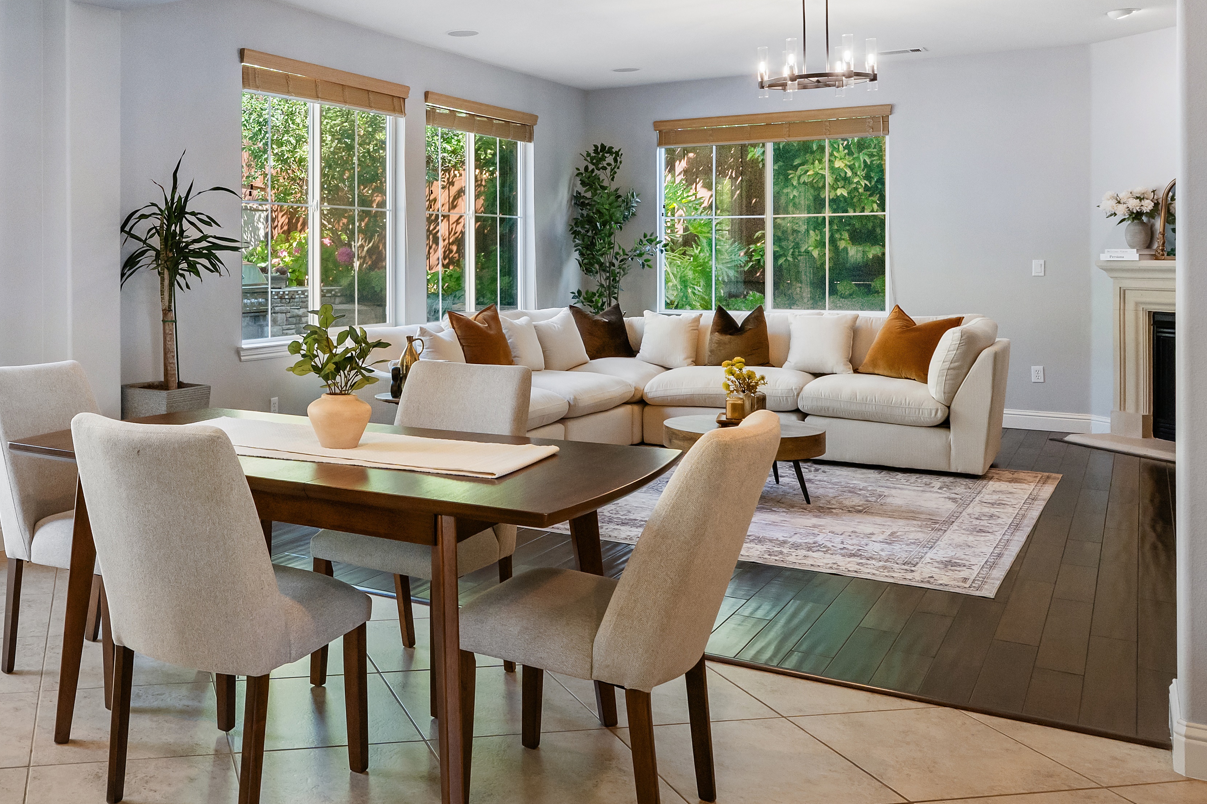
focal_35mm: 33
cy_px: 268
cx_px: 261
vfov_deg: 39.5
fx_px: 1106
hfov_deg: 53.8
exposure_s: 1/25
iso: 400
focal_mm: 14
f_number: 7.1
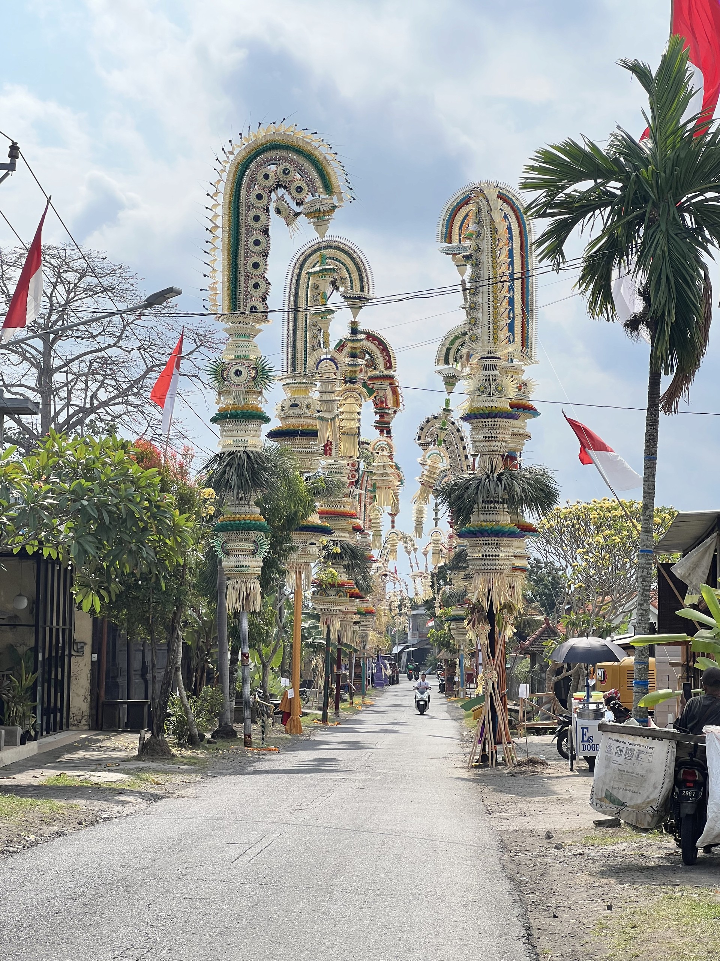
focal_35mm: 77
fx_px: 2135
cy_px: 480
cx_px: 360
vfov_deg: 25.3
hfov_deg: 19.1
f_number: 2.8
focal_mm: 9
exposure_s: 1/821
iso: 32
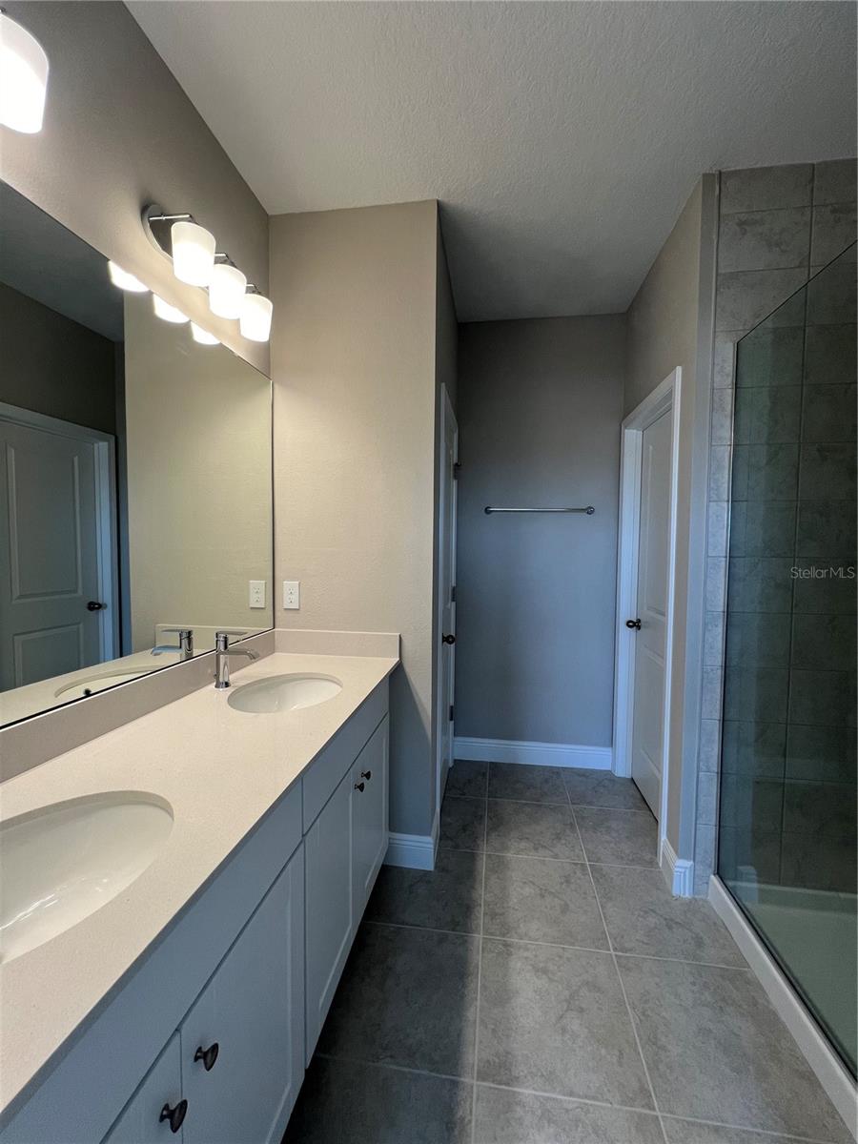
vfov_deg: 106.2
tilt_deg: -2.2
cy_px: 572
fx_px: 430
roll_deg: -0.6
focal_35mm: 13
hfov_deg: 89.9
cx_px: 429
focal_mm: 1.57
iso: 80
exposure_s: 1/120
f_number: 1.8
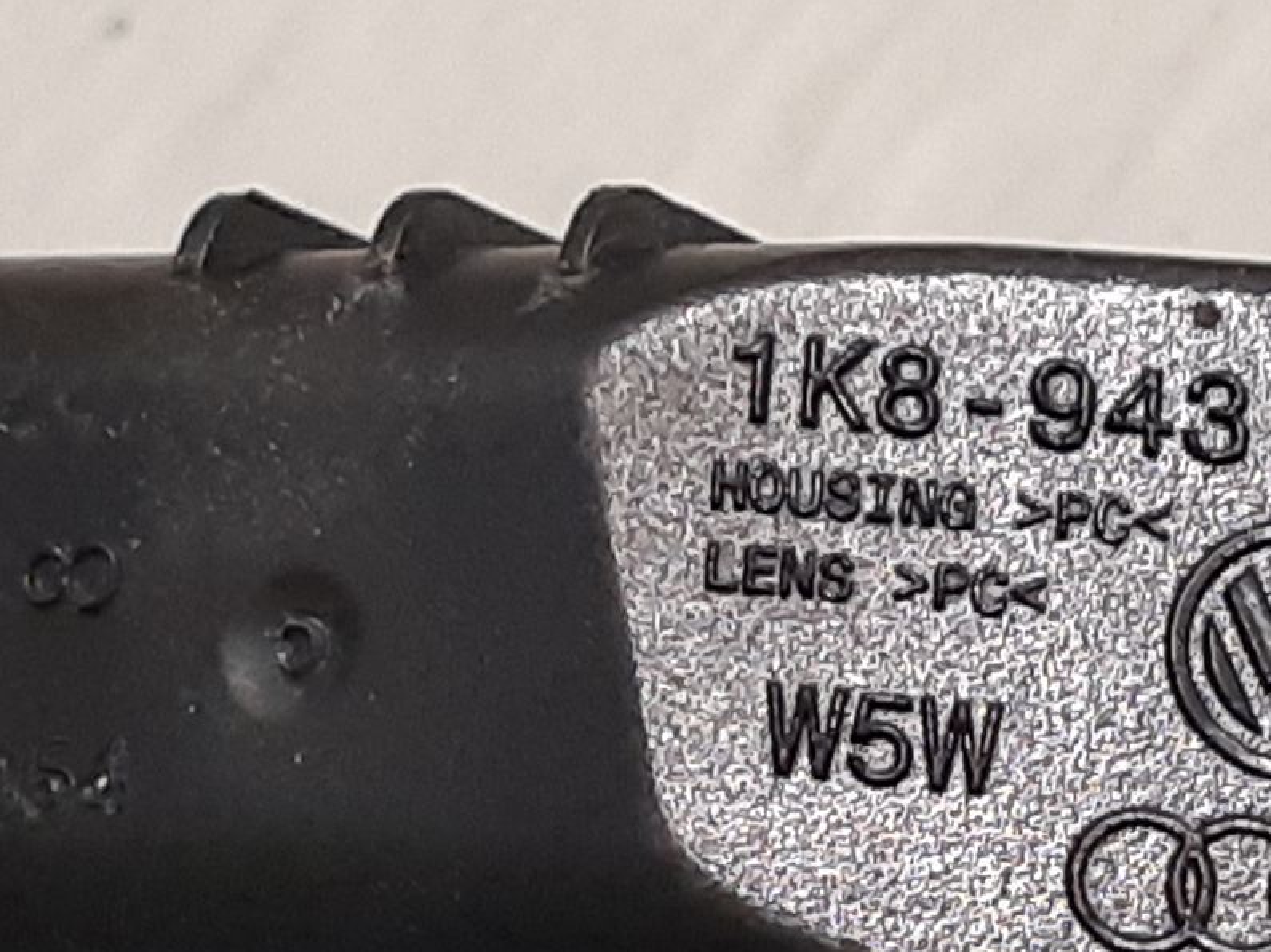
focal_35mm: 67
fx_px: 2460
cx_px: 870
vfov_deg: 21.7
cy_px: 738
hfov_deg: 28.7
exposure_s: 1/50
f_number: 1.7
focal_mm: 3.93
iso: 160
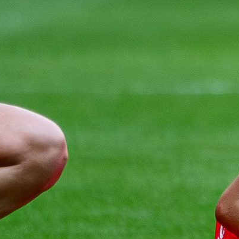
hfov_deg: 0.9
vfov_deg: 0.9
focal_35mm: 1988
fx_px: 15529
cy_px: 9
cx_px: 541
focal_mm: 200
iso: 1000
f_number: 2.8
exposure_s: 1/4000
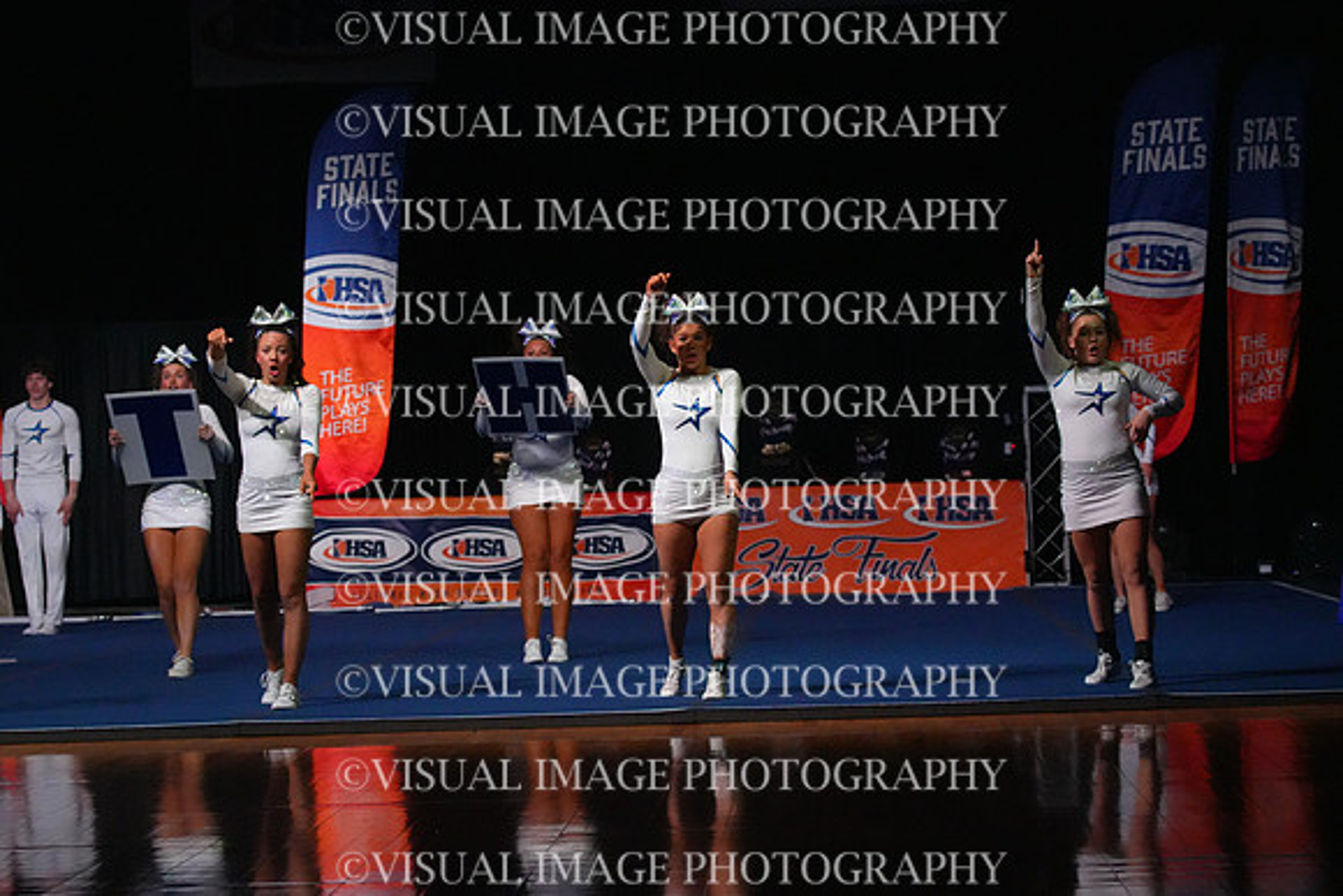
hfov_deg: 19.5
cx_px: 672
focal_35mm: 105
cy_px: 448
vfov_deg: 13.0
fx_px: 3918
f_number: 5.6
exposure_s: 1/1250
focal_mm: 105
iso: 16000
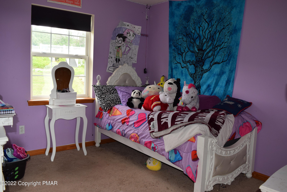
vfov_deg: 43.6
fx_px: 239
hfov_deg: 61.9
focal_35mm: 30
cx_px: 144
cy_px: 96
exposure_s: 1/100
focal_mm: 20
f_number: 5
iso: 800
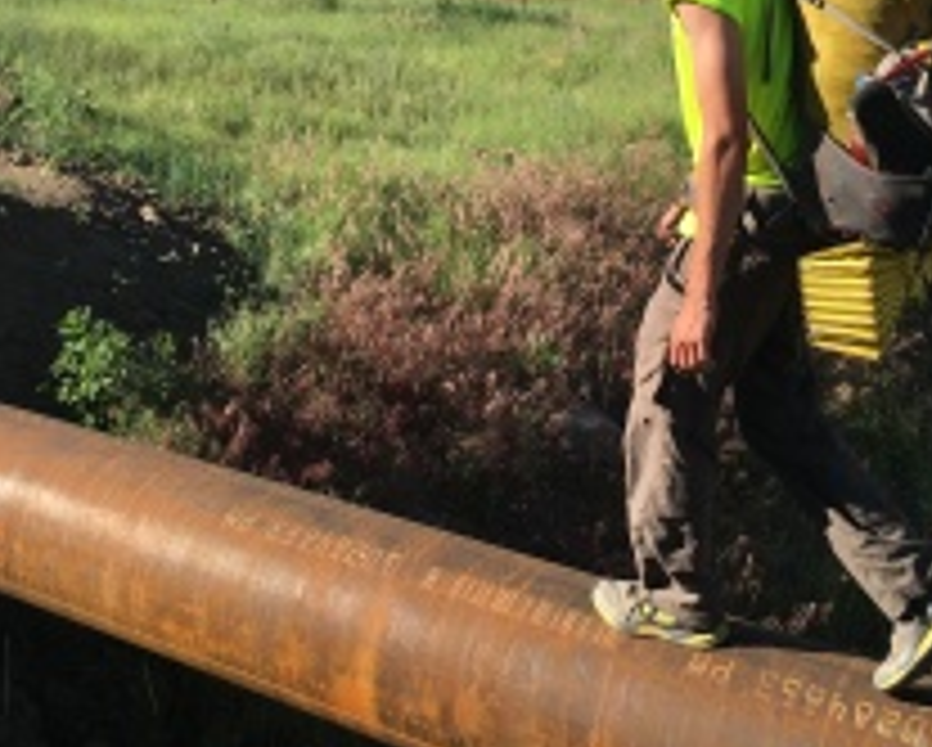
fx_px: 1380
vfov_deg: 29.6
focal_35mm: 50
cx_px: 491
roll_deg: +3.2
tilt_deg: -13.9
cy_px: 144
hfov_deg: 37.3
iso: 25
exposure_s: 1/1083
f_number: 2.2
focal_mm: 4.15
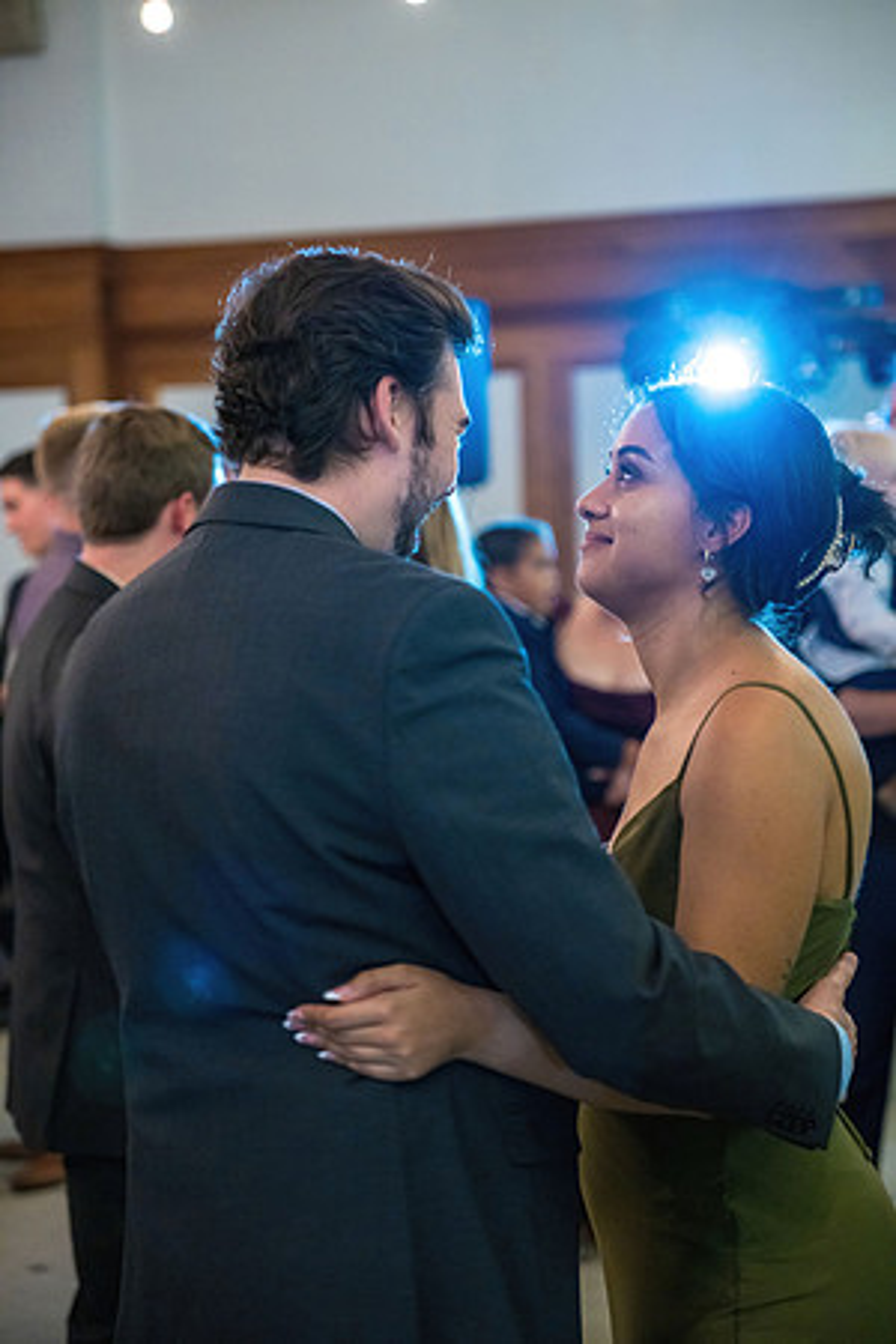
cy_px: 672
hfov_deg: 19.5
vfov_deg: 28.8
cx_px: 448
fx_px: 2613
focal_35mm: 70
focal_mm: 70
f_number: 2.8
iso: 3200
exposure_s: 1/30
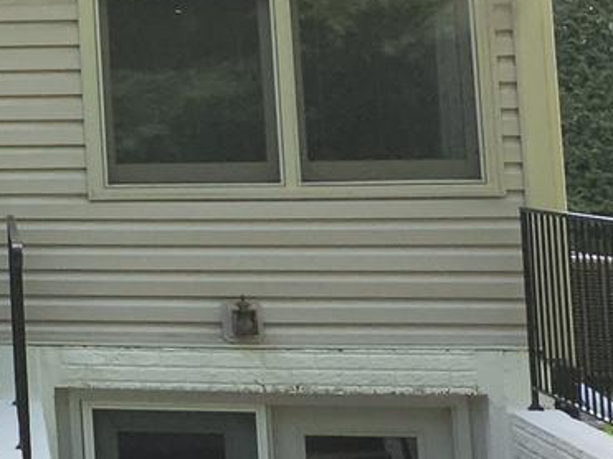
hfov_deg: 12.7
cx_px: -778
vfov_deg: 11.5
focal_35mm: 127
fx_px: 2248
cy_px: -38
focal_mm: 5.4
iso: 20
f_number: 1.8
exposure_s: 1/957
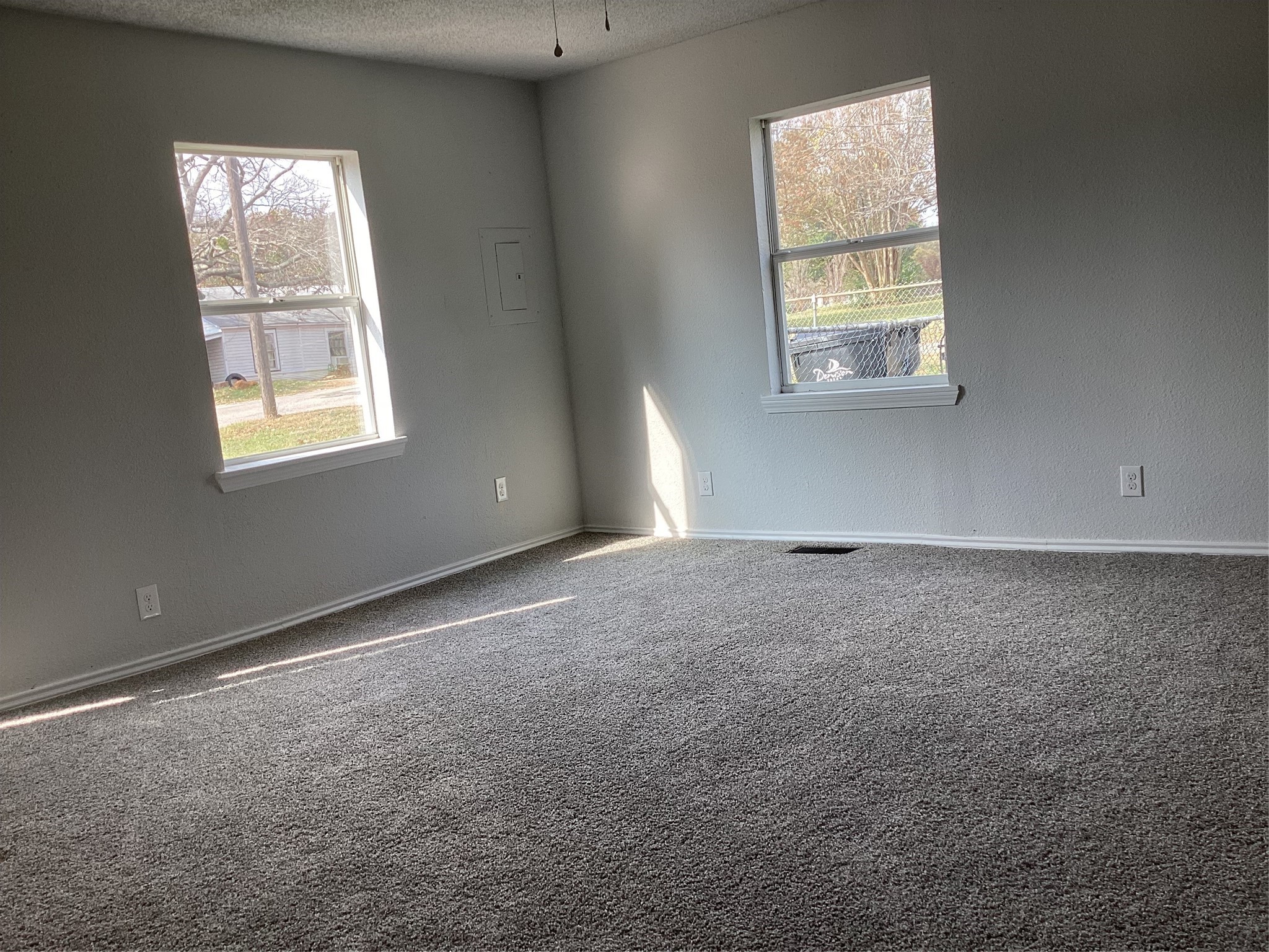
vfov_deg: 45.4
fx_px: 1136
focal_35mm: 31
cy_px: 476
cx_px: 634
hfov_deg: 58.4
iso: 40
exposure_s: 1/120
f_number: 2.4
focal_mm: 3.3
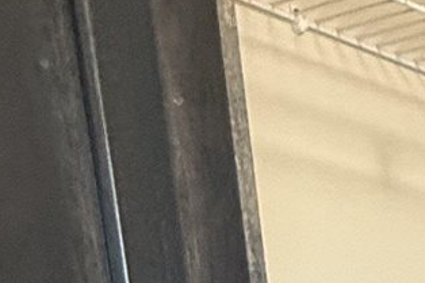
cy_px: 892
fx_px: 1262
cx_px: 1006
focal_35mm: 107
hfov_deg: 13.8
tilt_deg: -14.9
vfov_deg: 9.5
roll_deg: -2.6
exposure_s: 1/60
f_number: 2.2
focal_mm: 2.22
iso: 250
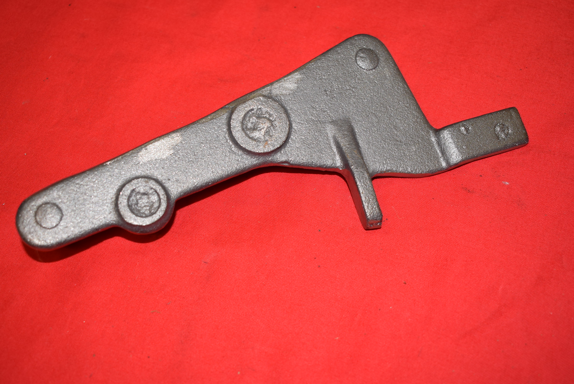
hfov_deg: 44.9
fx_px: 694
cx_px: 287
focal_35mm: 44
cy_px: 192
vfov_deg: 30.9
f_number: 5.6
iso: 160
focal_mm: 29
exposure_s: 1/40
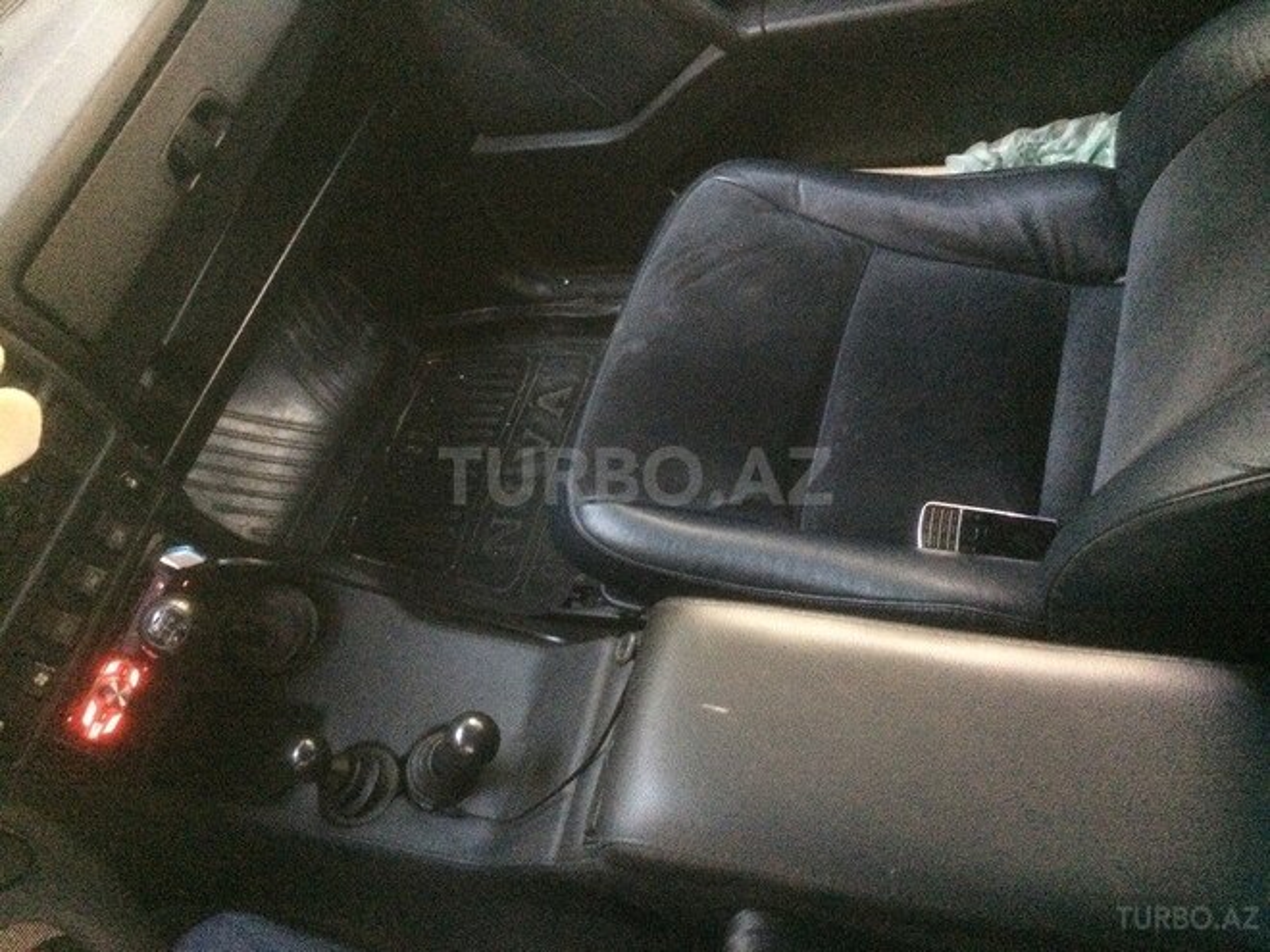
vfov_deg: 48.2
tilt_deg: -52.2
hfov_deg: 61.7
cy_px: 476
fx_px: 1064
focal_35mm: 29
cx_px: 635
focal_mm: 4.15
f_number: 2.2
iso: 500
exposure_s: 1/17
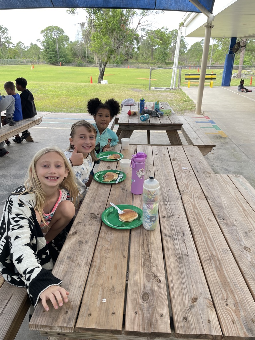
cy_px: 170
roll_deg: -0.6
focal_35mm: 26
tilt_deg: -22.4
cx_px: 128
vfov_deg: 67.3
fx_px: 255
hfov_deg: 53.1
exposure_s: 1/161
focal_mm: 4.2
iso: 32
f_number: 1.6
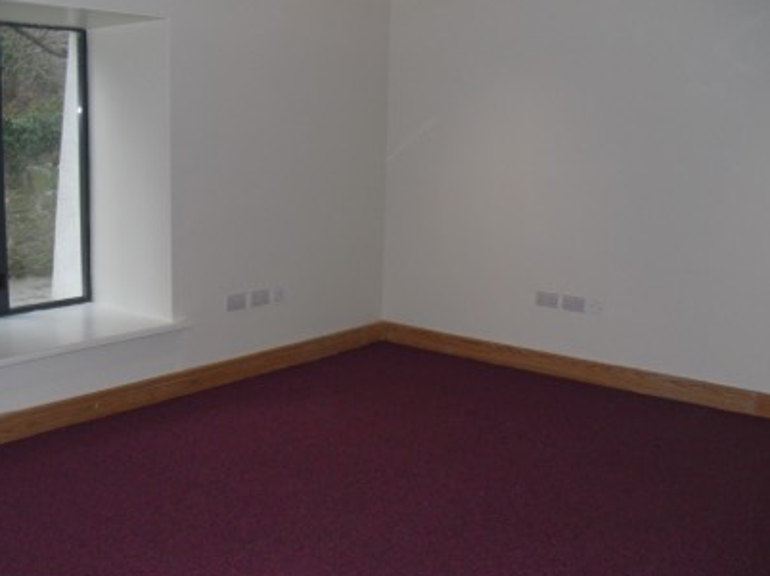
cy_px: 274
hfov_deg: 43.9
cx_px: 372
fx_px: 956
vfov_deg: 33.6
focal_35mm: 43
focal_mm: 6.3
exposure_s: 1/125
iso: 200
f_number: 3.1
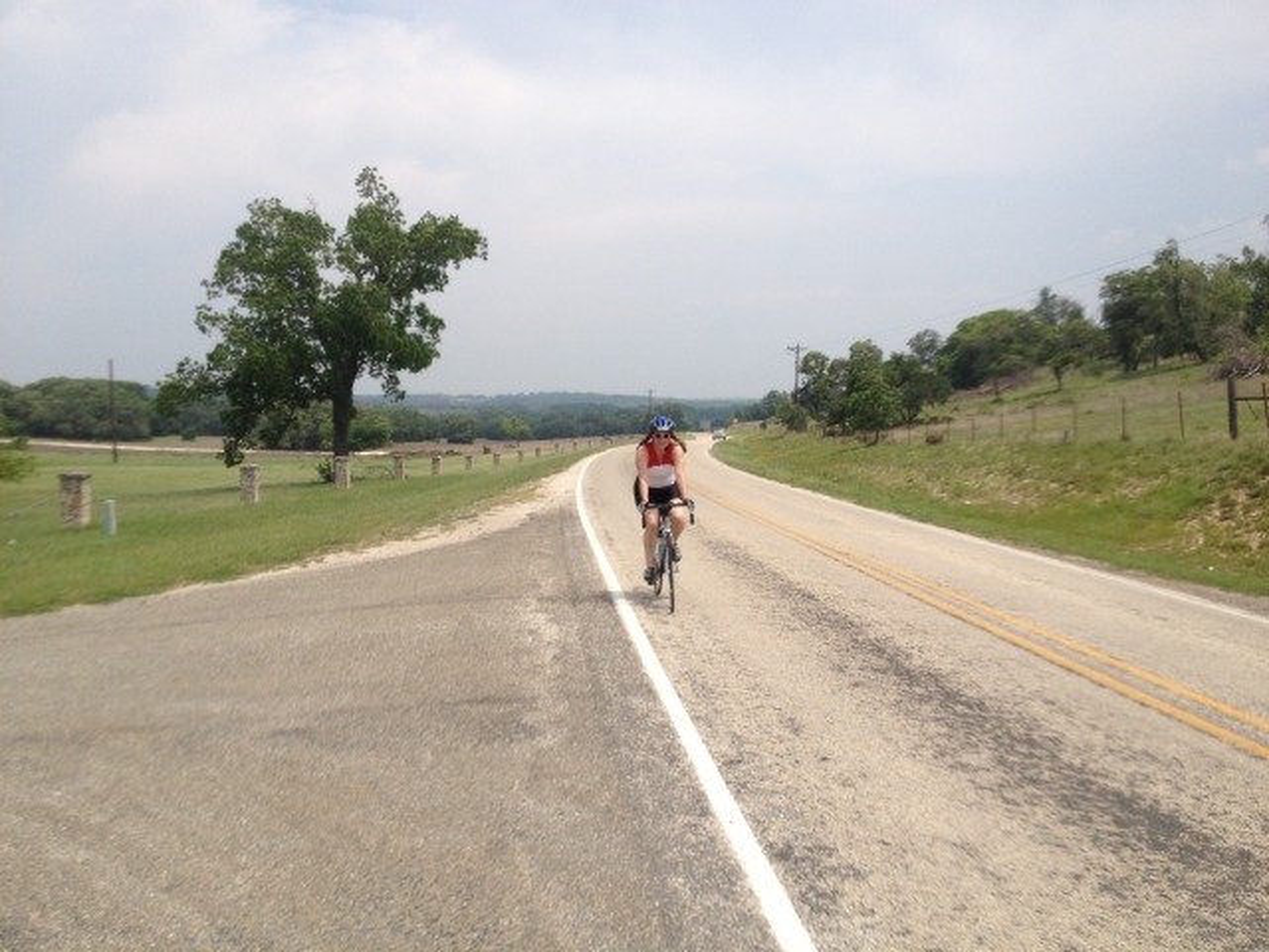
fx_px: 1283
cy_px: 476
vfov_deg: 40.7
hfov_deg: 52.6
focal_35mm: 35
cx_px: 634
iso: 50
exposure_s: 1/2208
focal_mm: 4.28
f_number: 2.4
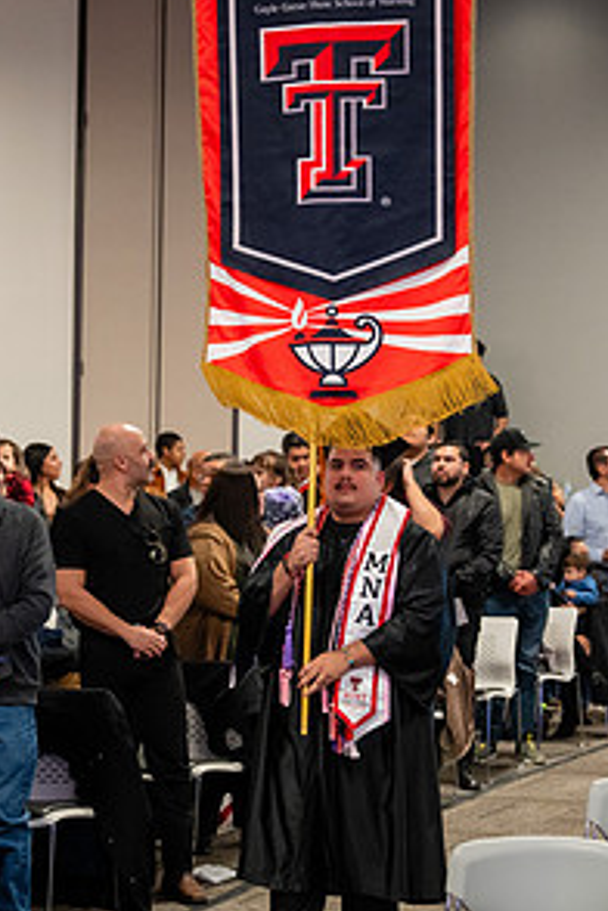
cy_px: 489
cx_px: 365
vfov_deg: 20.4
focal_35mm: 100
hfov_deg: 13.7
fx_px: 2533
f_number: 2.8
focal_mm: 46
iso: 2000
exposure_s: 1/160
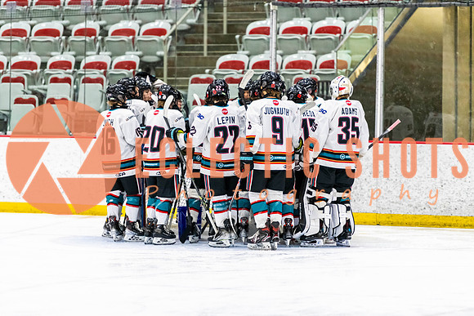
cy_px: 158
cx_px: 250
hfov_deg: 10.3
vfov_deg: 6.9
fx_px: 2637
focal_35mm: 200
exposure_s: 1/640
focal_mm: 190
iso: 3200
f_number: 2.8
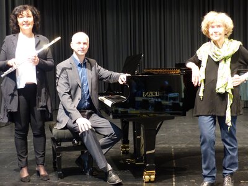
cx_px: 124
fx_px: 387
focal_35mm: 54
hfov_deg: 35.5
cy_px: 93
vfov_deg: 27.0
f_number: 2.8
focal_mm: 9.8
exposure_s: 1/10
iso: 400
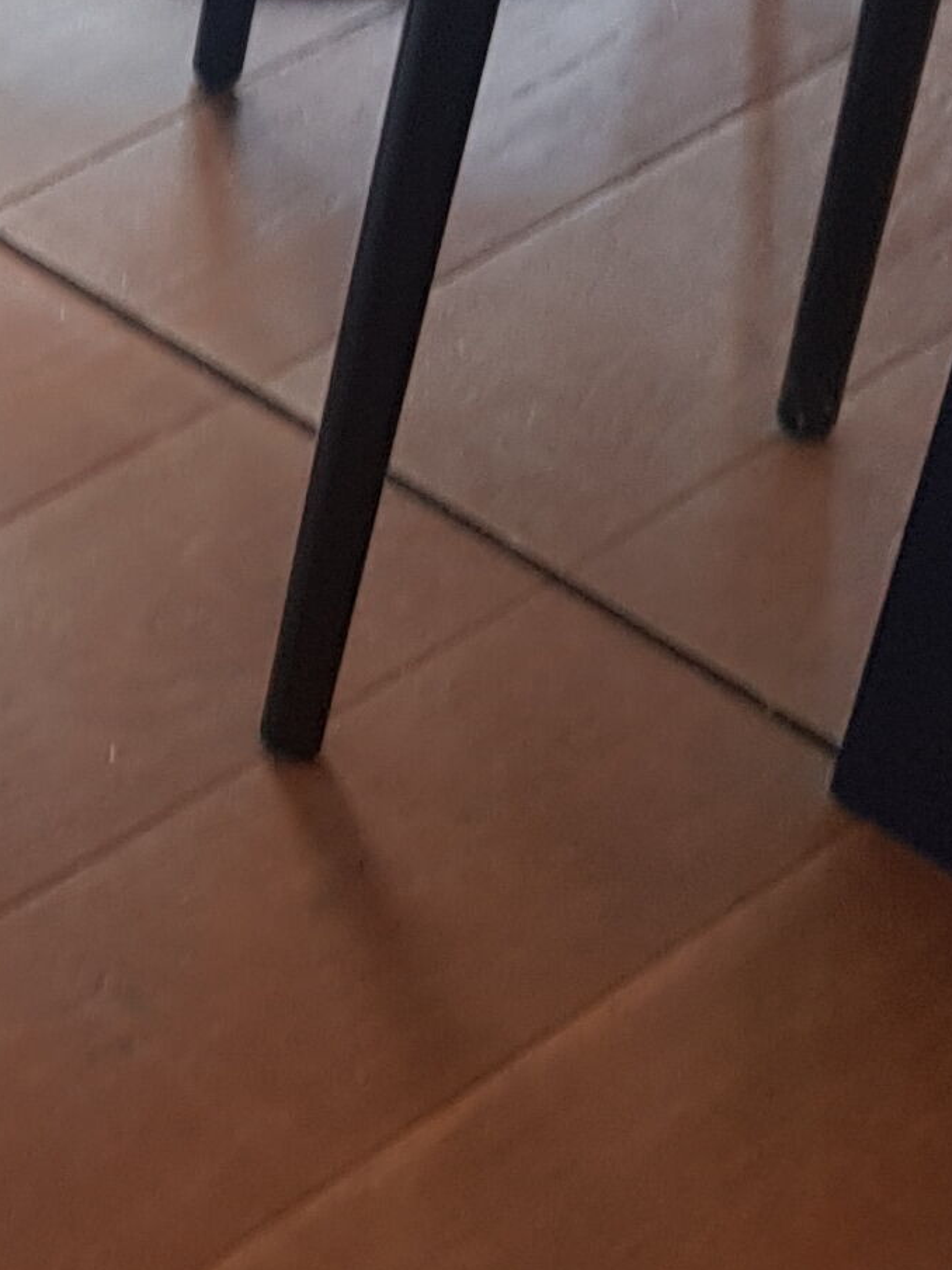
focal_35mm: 116
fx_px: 4254
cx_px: -1097
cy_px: -174
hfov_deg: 11.3
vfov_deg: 16.4
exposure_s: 1/50
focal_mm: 4.3
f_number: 1.7
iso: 80
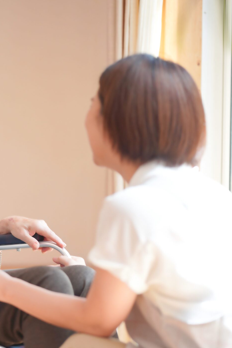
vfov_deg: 13.2
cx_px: 27
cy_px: 202
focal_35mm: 156
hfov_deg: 8.8
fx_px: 1508
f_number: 1.4
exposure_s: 1/1600
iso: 400
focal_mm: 85
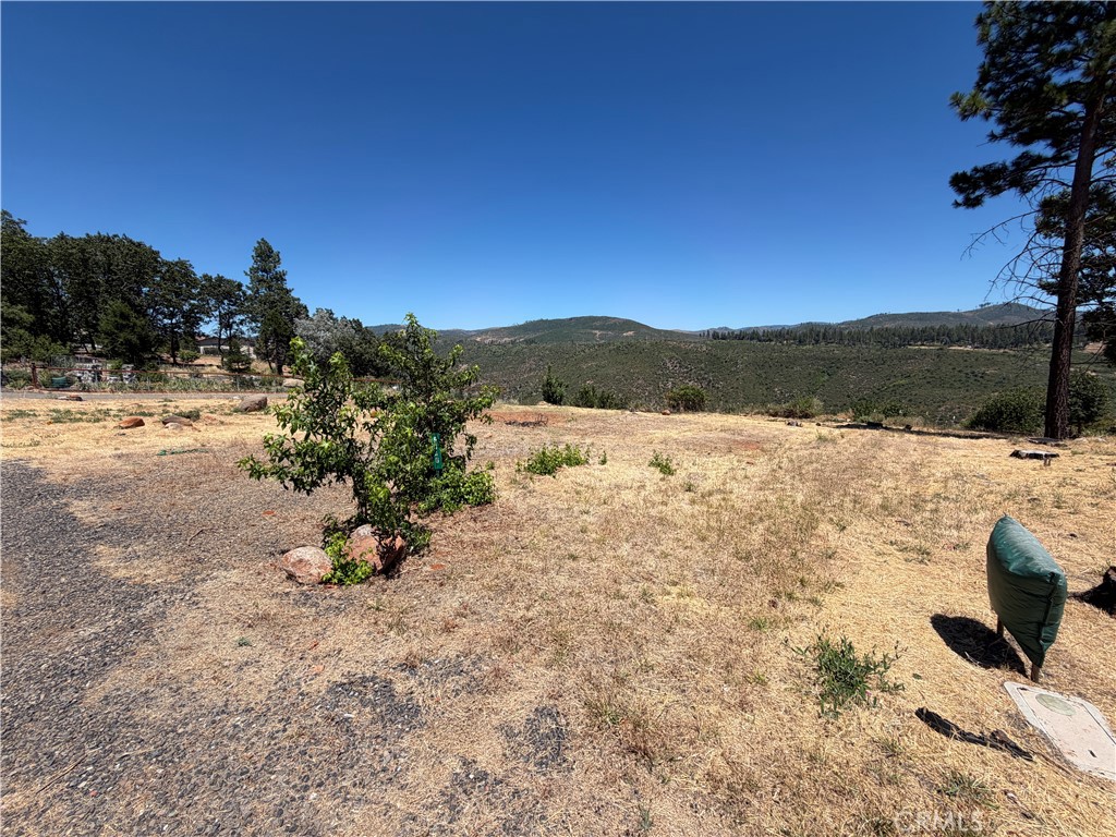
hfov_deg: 102.1
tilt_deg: -9.1
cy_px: 418
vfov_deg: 85.7
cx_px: 558
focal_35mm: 14
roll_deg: +1.1
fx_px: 451
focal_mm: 2.22
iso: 20
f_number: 2.2
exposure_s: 1/985
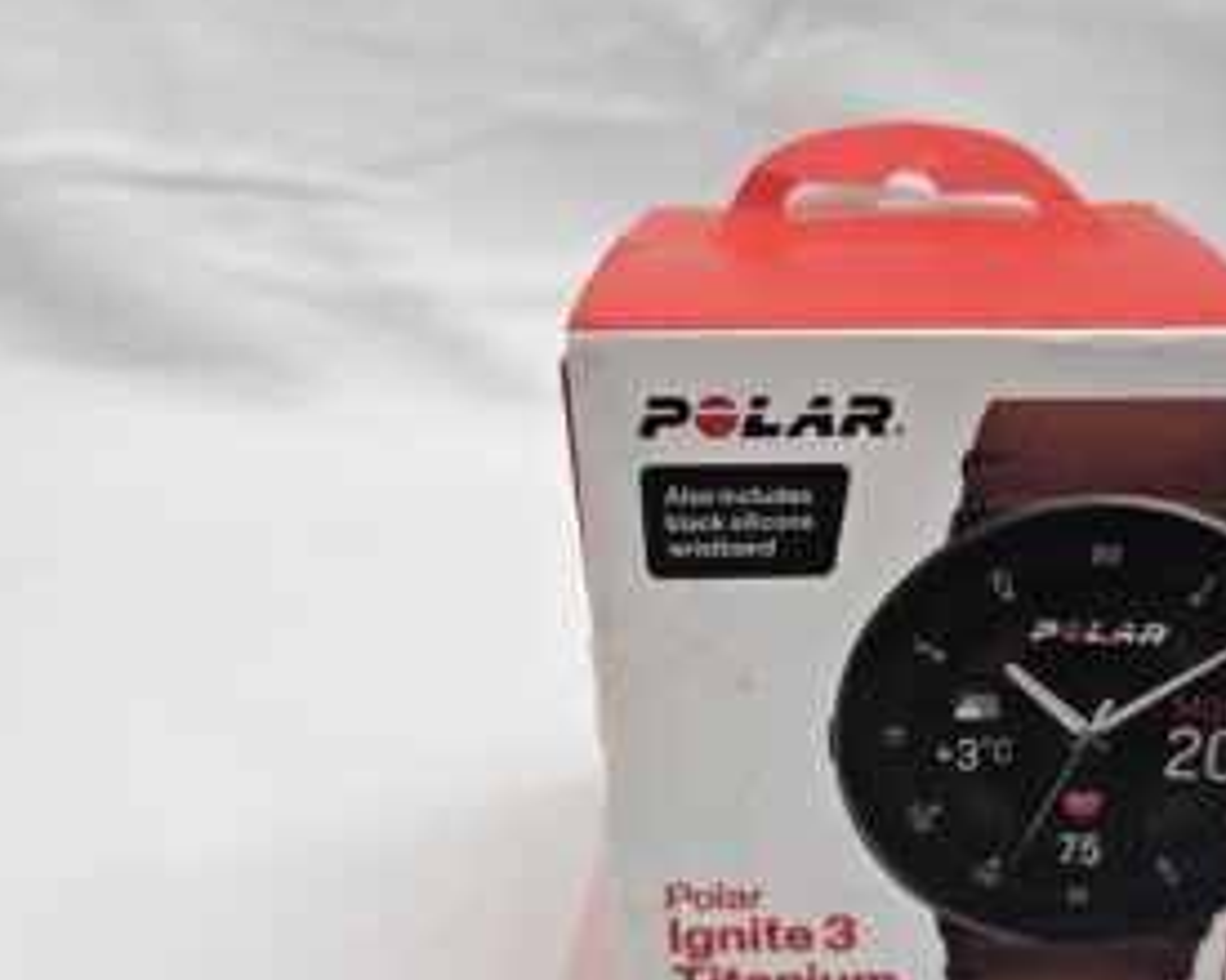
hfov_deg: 51.6
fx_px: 1234
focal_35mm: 34
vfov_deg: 43.0
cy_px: 610
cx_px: 843
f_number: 1.8
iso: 25
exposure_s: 1/142
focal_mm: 5.4
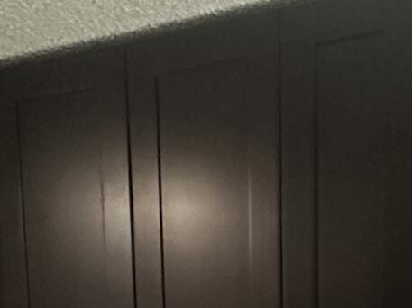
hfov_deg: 21.2
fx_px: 1094
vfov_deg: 12.3
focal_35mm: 92
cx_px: 307
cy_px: 762
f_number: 2.2
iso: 250
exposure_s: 1/60
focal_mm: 2.22
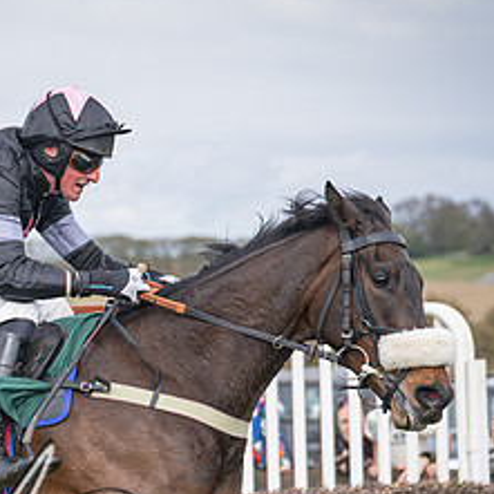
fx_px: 3455
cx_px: 140
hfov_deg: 8.2
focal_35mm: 214
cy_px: 455
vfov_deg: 8.1
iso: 400
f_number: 2.8
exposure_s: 1/2500
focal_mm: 70
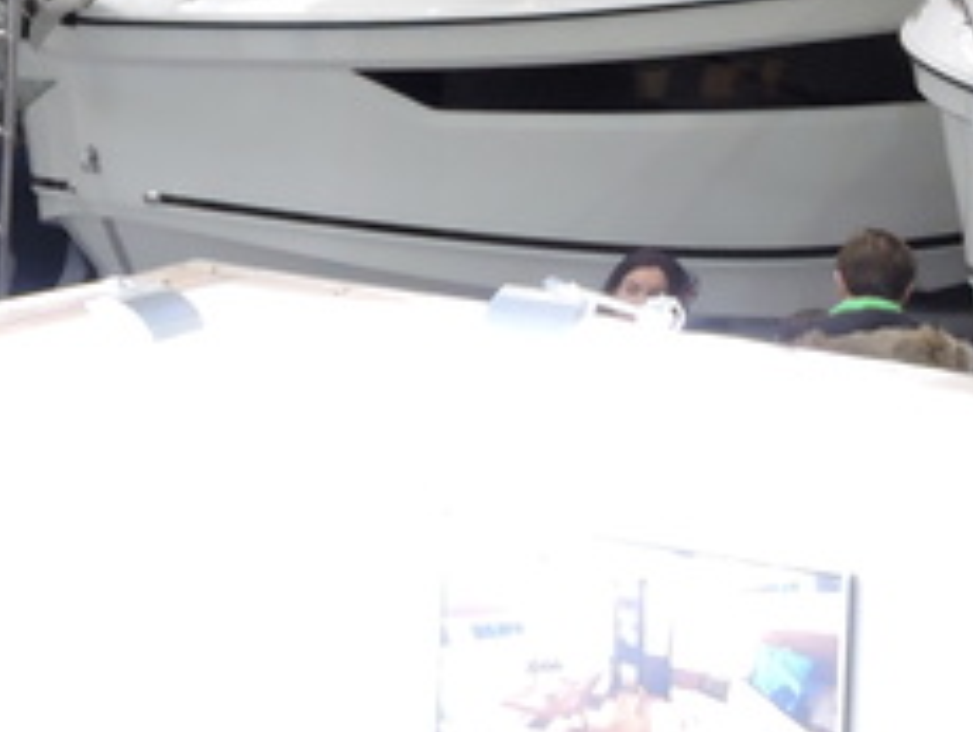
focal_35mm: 365
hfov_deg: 5.4
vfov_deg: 4.1
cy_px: -347
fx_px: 10270
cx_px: -592
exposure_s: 1/15
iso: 560
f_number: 4.8
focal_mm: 18.8
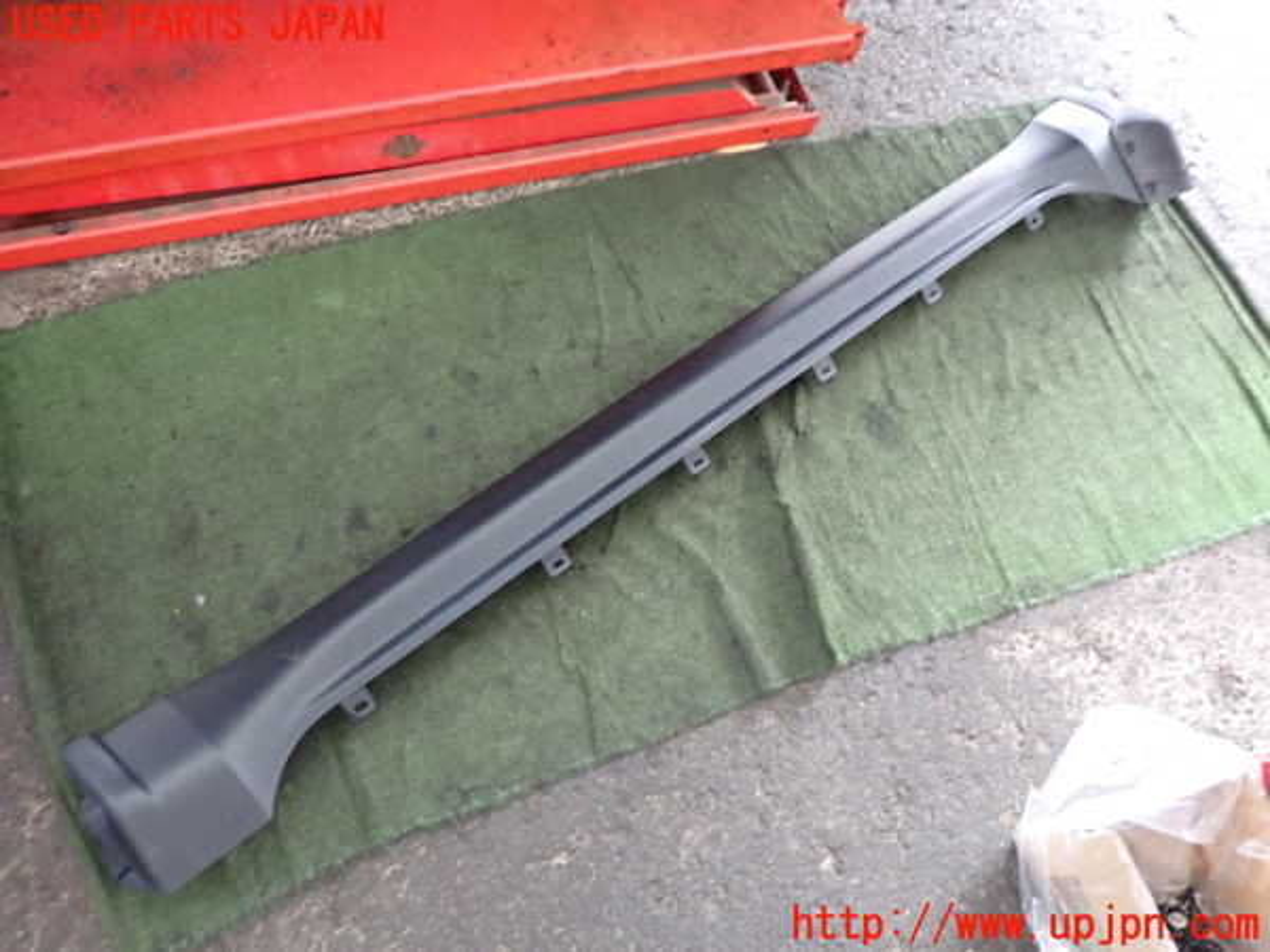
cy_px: 476
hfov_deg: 69.4
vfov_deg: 54.9
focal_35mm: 25
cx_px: 635
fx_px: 917
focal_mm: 4.5
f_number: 2
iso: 800
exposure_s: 1/20
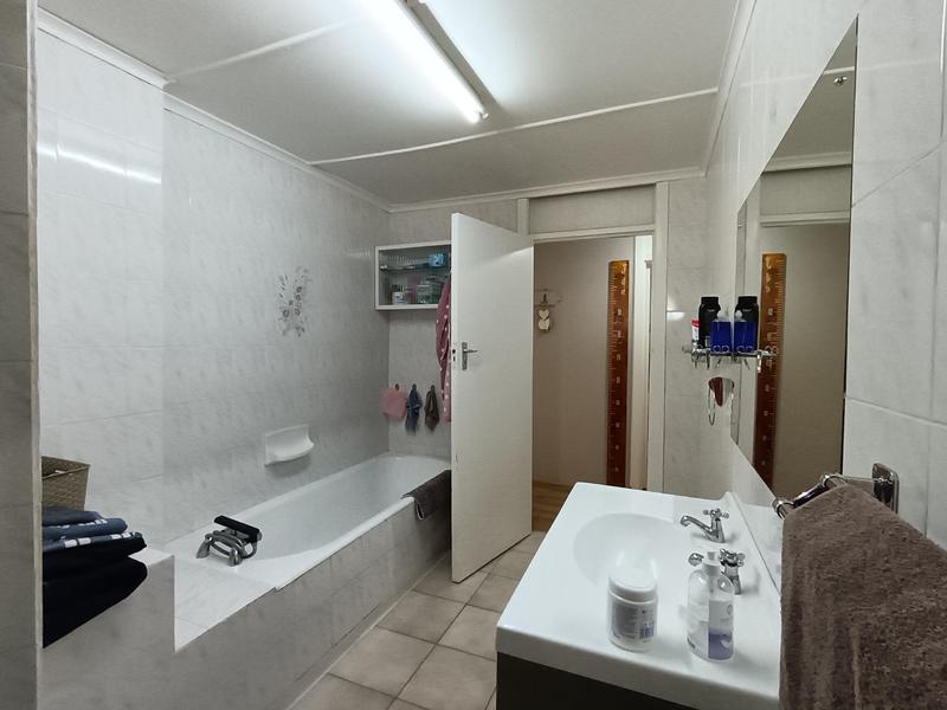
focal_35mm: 17
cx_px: 474
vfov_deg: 74.7
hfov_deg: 91.0
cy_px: 355
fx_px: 465
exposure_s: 1/50
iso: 674
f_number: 2.2
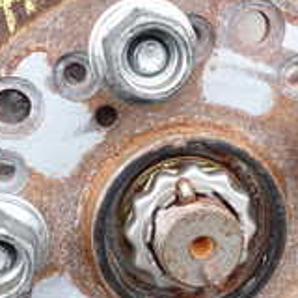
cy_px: 162
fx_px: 808
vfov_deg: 20.9
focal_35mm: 83
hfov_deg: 20.7
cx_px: 233
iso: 100
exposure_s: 1/160
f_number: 2.8
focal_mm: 4.5
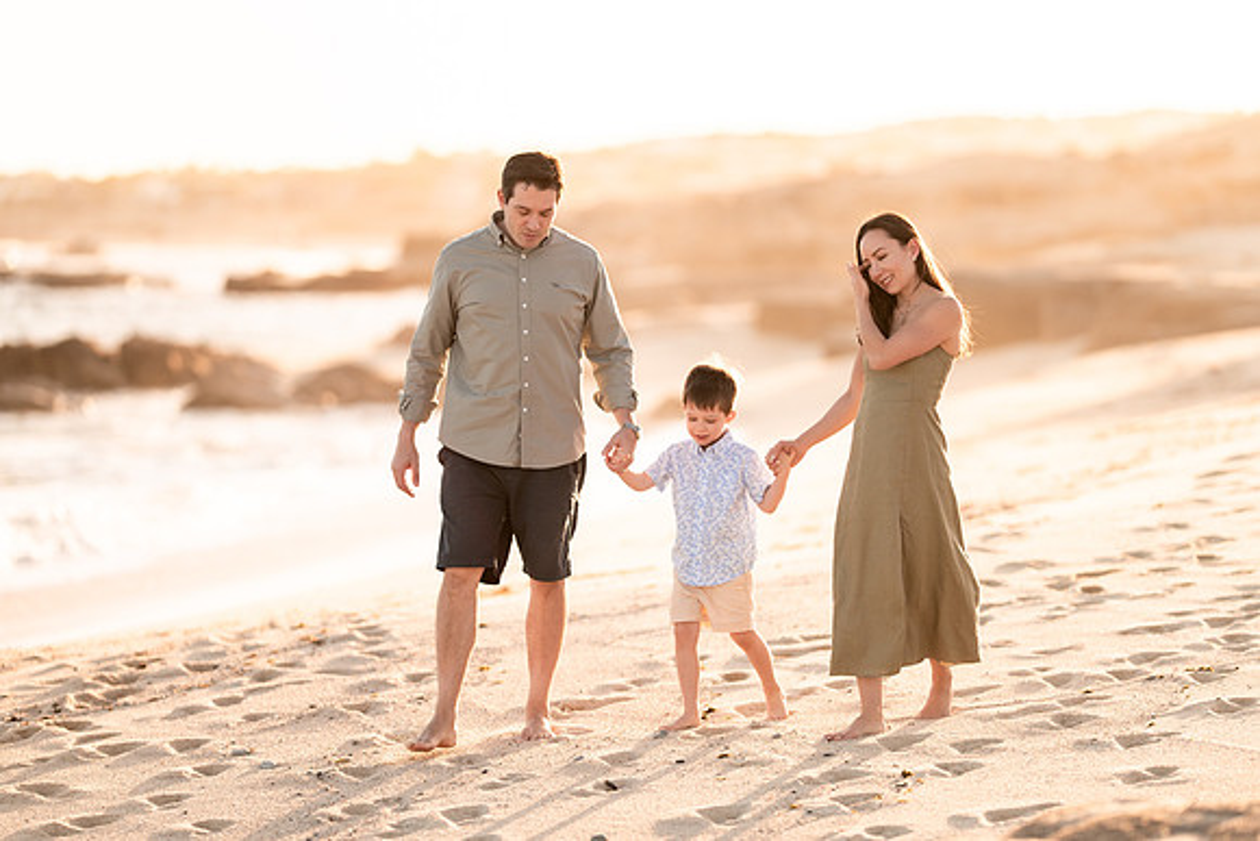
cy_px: 420
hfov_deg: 15.2
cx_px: 630
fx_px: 4726
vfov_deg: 10.2
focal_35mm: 135
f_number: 1.8
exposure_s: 1/2500
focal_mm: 135
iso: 100
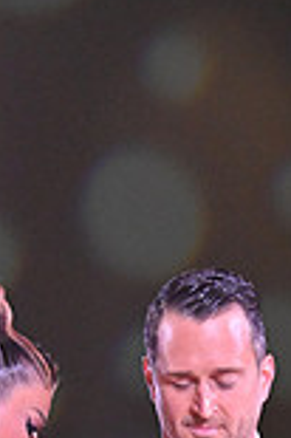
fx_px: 5456
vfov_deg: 4.6
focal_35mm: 449
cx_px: 199
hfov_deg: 3.1
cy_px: 692
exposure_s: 1/400
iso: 4000
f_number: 7.1
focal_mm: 120
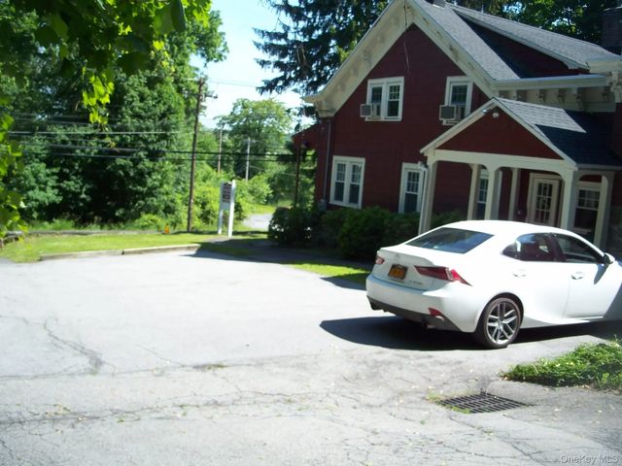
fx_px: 665
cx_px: 311
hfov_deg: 50.1
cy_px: 233
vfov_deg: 38.7
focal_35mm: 37
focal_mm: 7.8
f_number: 2.8
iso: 64
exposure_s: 1/400
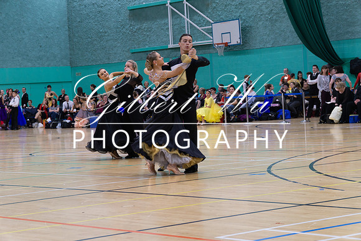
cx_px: 180
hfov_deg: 21.9
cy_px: 120
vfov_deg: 14.7
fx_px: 933
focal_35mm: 93
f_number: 4
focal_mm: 62
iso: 640
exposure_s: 1/100
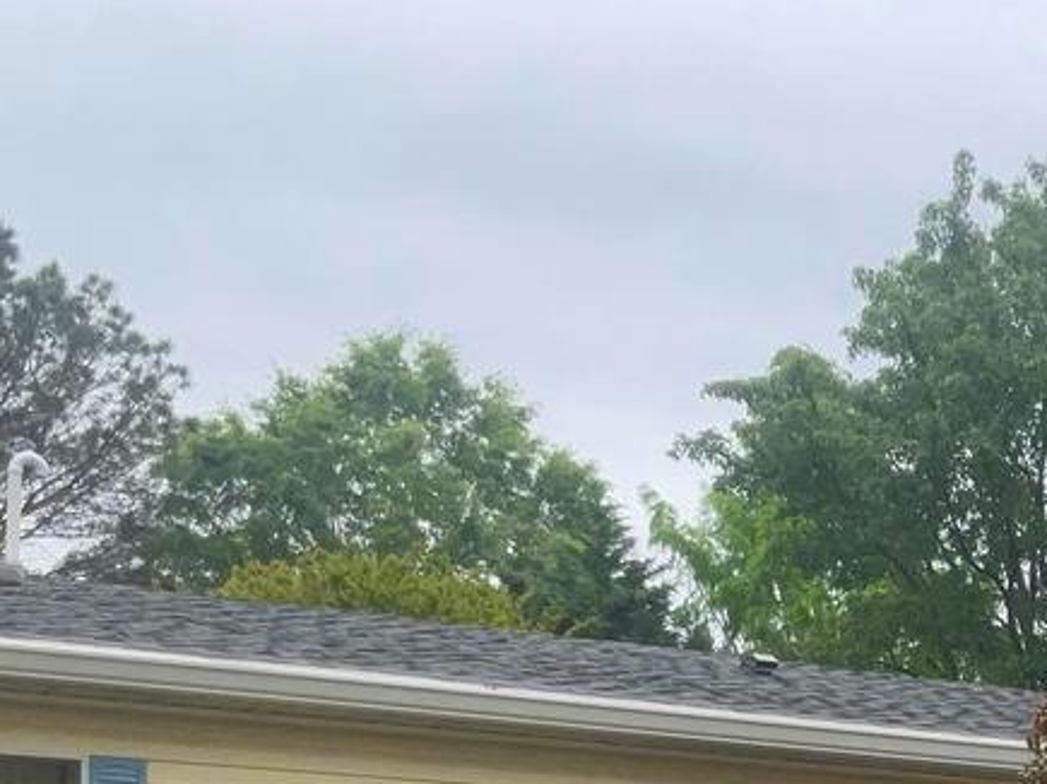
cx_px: 1134
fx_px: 2903
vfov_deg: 14.6
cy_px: 1085
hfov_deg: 19.6
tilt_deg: -0.7
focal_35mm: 96
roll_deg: -0.8
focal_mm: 3
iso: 16
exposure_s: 1/770
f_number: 1.8
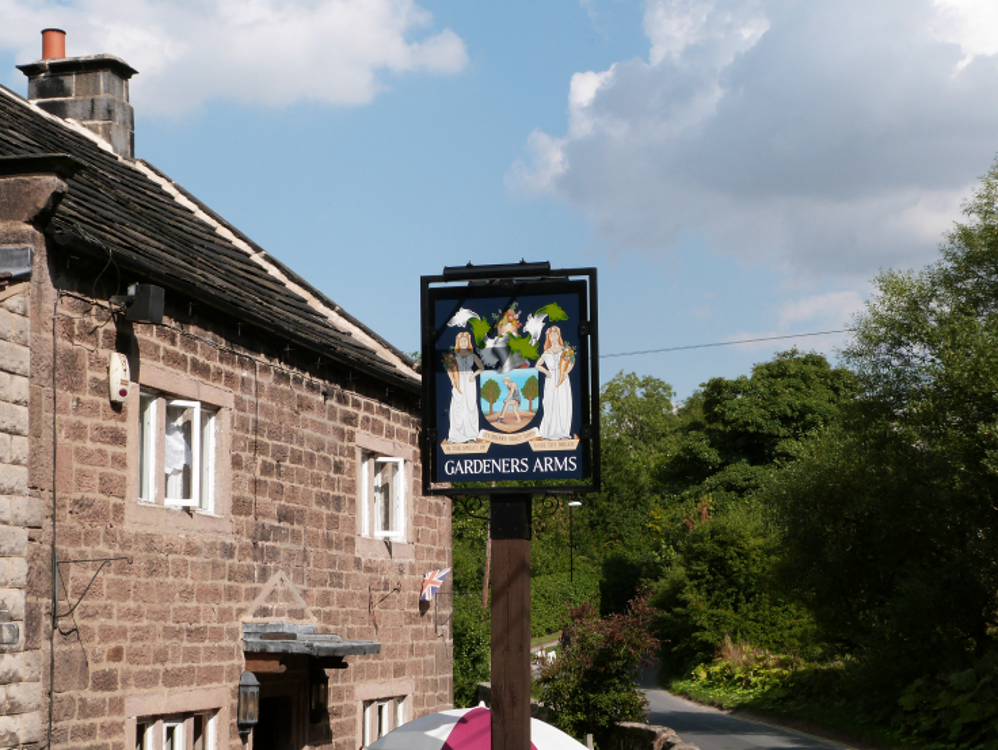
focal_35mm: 64
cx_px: 499
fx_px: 1846
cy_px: 375
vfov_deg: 23.0
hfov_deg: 30.2
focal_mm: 11.6
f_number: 5.6
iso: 100
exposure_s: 1/500
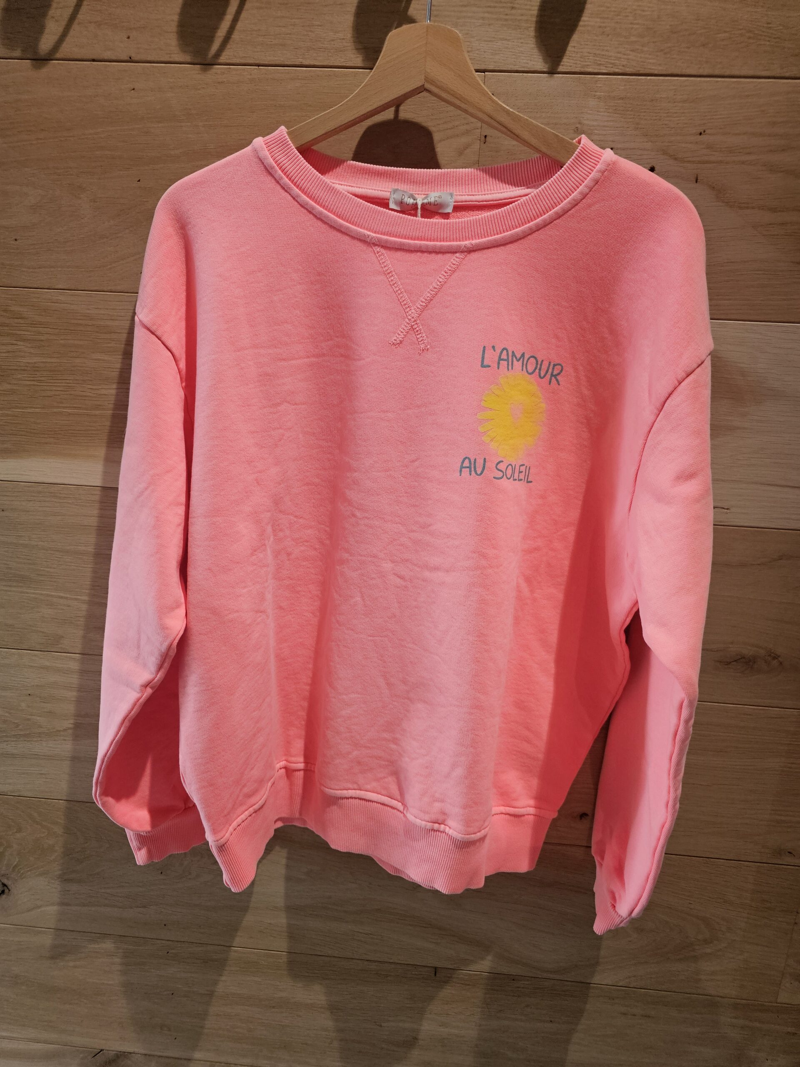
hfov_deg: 58.9
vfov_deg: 73.9
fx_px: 709
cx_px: 400
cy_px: 534
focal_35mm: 23
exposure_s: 1/200
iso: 320
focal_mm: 6.3
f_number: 1.7
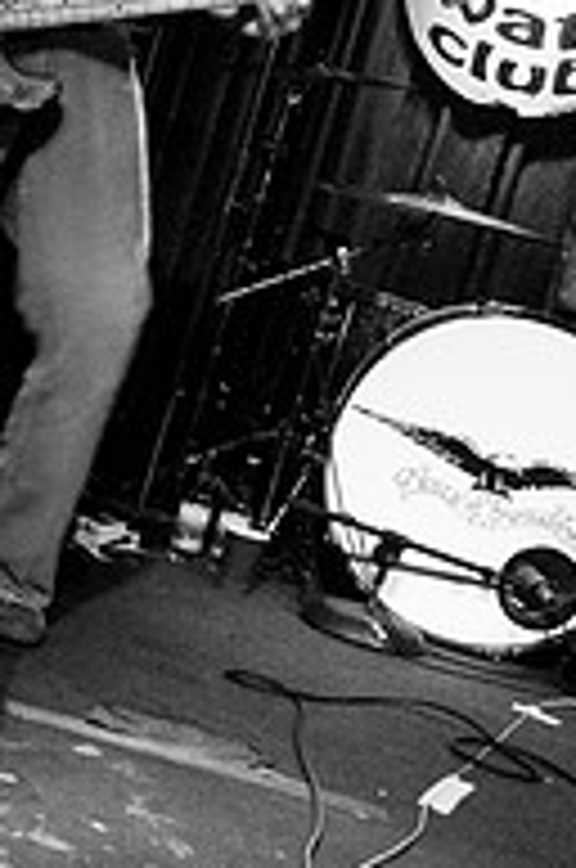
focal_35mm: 70
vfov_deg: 28.8
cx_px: 200
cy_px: 328
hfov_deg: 19.3
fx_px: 1686
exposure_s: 1/60
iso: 1600
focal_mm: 20
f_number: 2.8
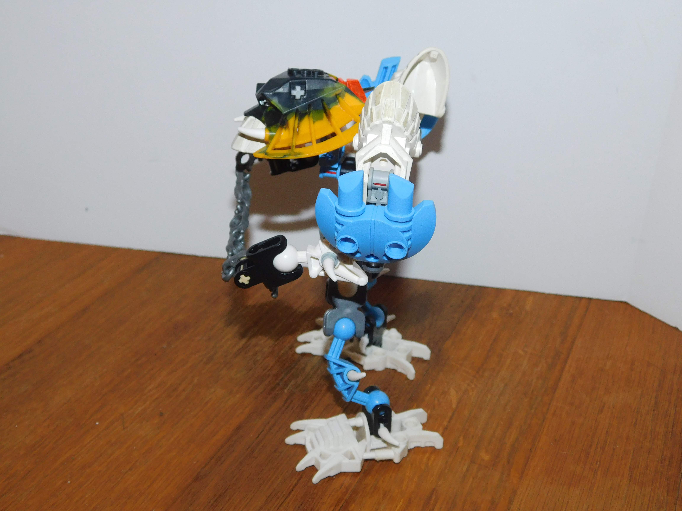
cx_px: 341
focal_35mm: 45
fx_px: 887
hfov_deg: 42.1
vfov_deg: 32.2
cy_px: 256
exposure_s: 1/30
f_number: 3.7
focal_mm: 8
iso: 200
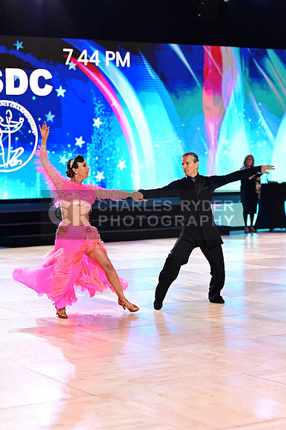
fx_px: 1026
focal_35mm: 86
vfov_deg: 23.7
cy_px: 215
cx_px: 143
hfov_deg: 15.9
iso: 1600
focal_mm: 86
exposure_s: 1/400
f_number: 2.8
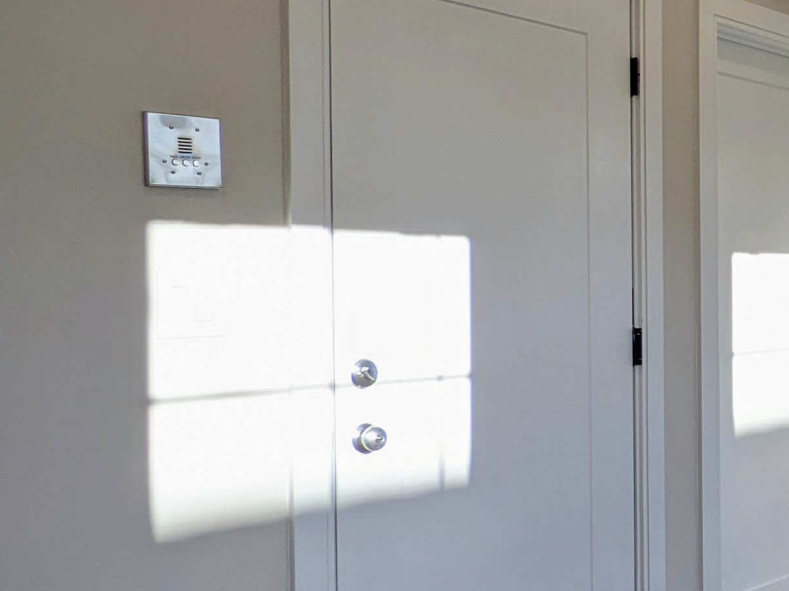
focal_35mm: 53
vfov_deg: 27.5
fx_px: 1208
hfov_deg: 29.4
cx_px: 1018
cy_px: 277
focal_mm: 2.22
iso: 31
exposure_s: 1/120
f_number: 2.2
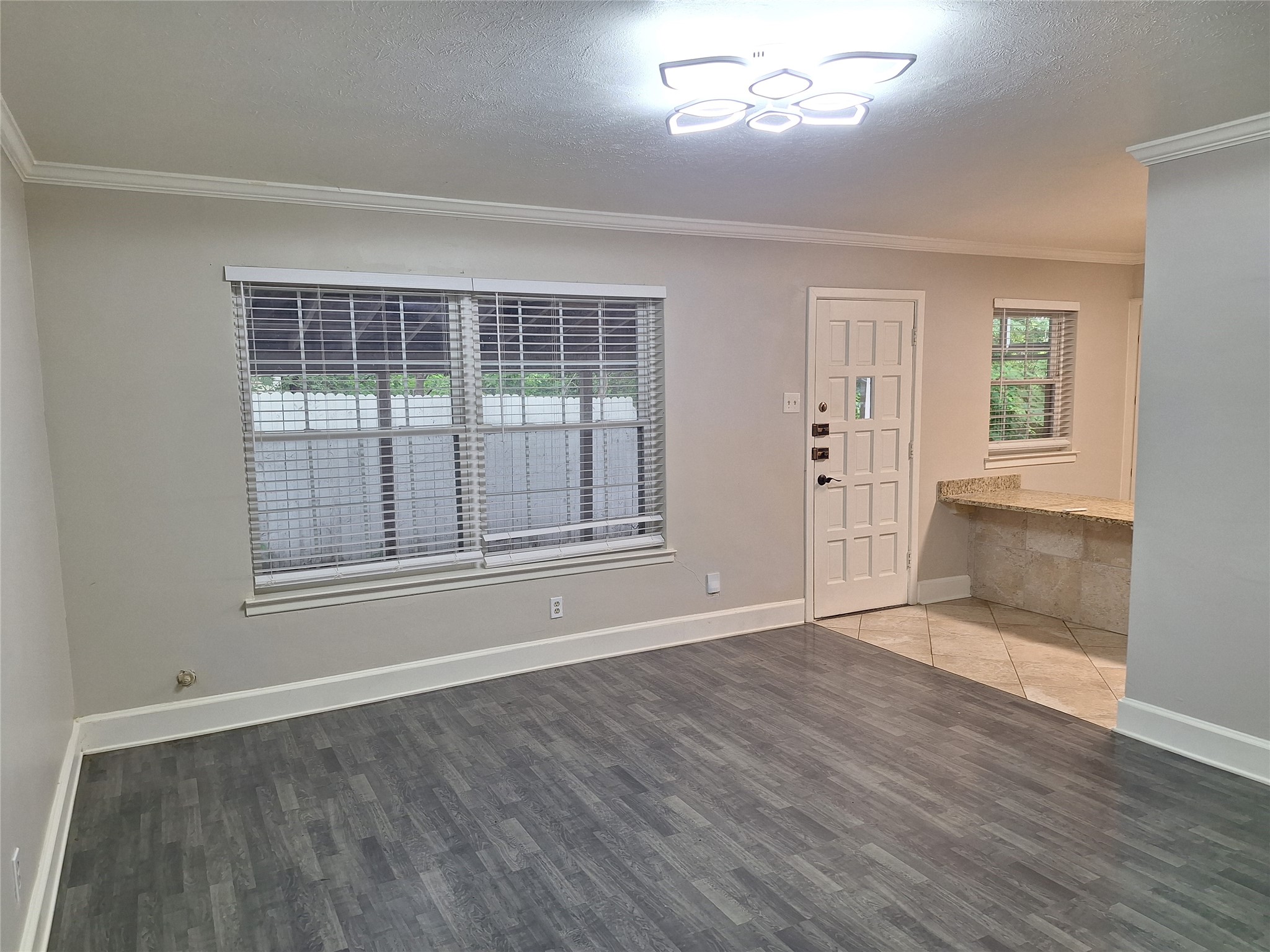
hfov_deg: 73.9
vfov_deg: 58.9
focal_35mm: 23
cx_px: 635
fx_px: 844
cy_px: 476
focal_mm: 5.54
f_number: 1.8
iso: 50
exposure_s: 1/40
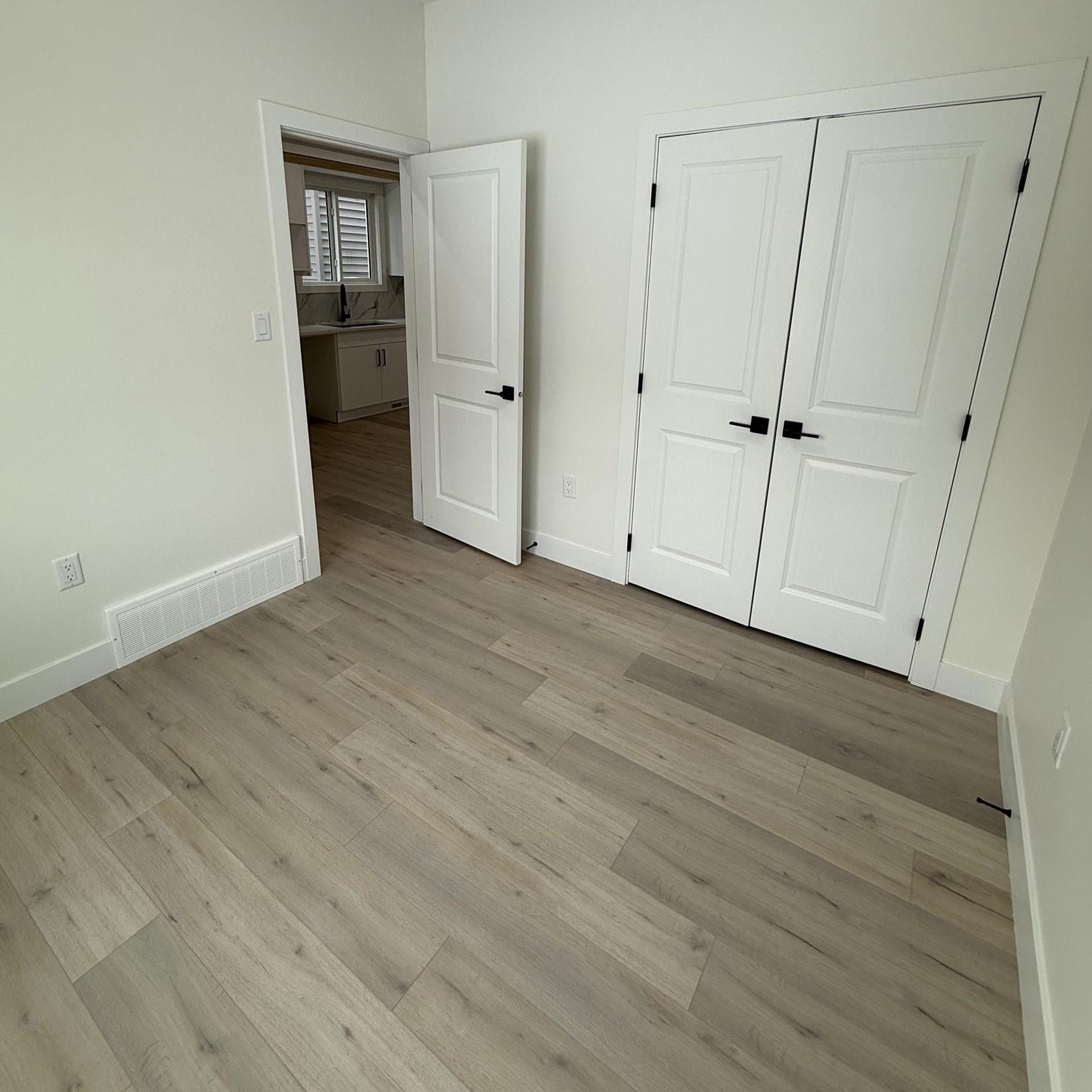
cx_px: 537
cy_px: 446
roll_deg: -0.7
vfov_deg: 83.1
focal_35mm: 17
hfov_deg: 84.0
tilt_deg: -15.2
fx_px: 607
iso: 50
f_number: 2.2
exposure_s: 1/124
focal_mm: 2.22
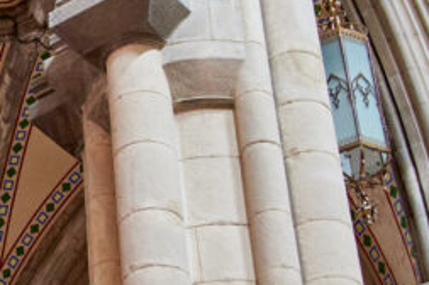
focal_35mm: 133
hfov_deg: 14.9
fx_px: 1583
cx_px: -97
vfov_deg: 10.3
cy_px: 133
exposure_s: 1/40
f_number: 5.6
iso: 5000
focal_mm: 48
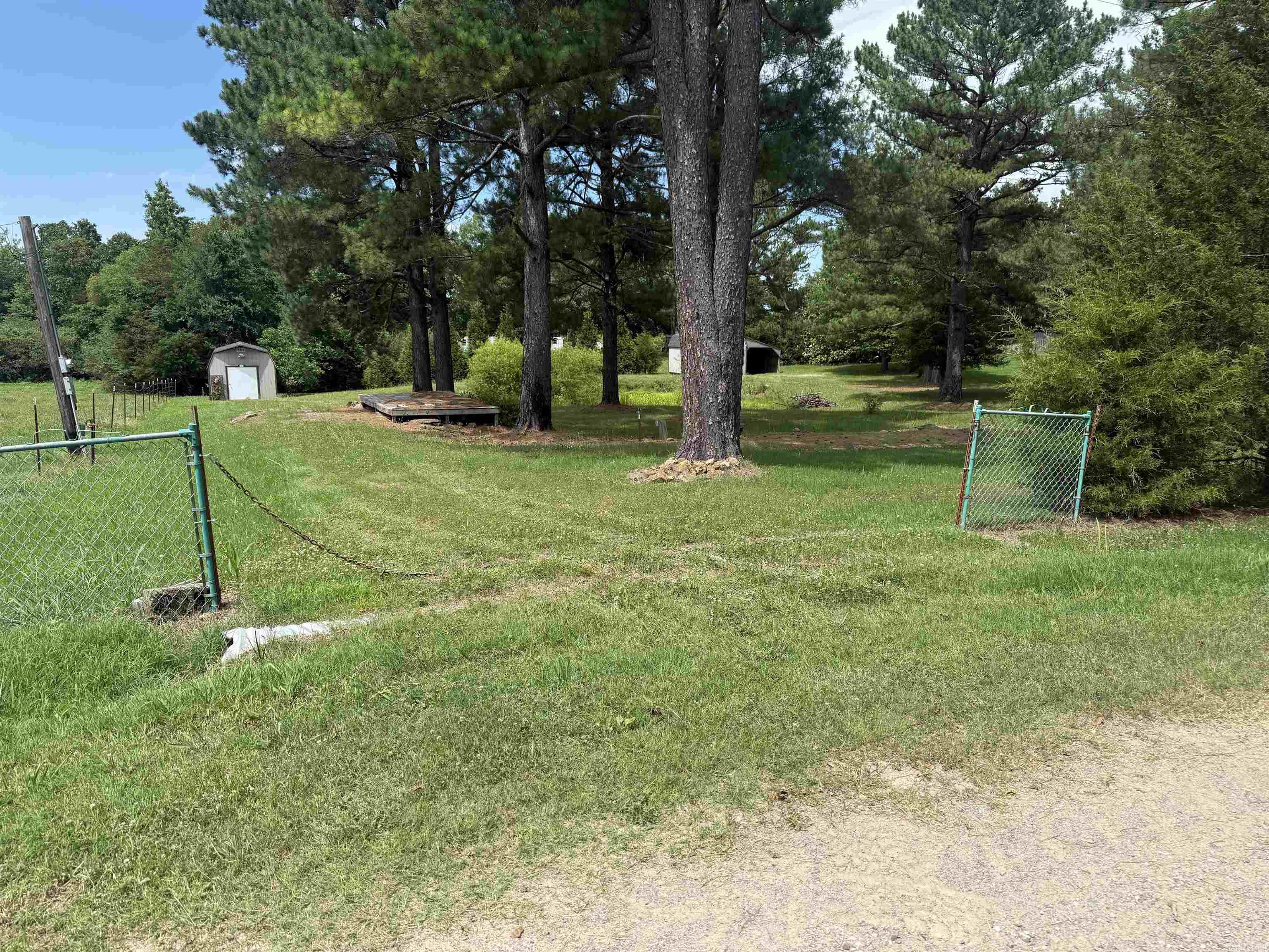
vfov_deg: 56.8
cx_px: 634
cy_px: 476
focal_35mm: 24
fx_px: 880
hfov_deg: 71.6
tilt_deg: -8.5
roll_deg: -0.7
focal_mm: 6.76
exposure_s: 1/2525
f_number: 1.78
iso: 80
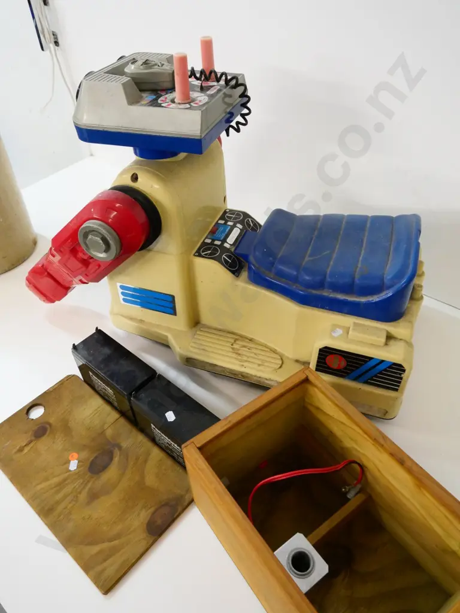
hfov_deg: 56.8
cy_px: 306
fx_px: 425
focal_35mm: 24
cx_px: 230
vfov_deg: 71.6
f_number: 5
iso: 3200
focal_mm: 12
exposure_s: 1/100
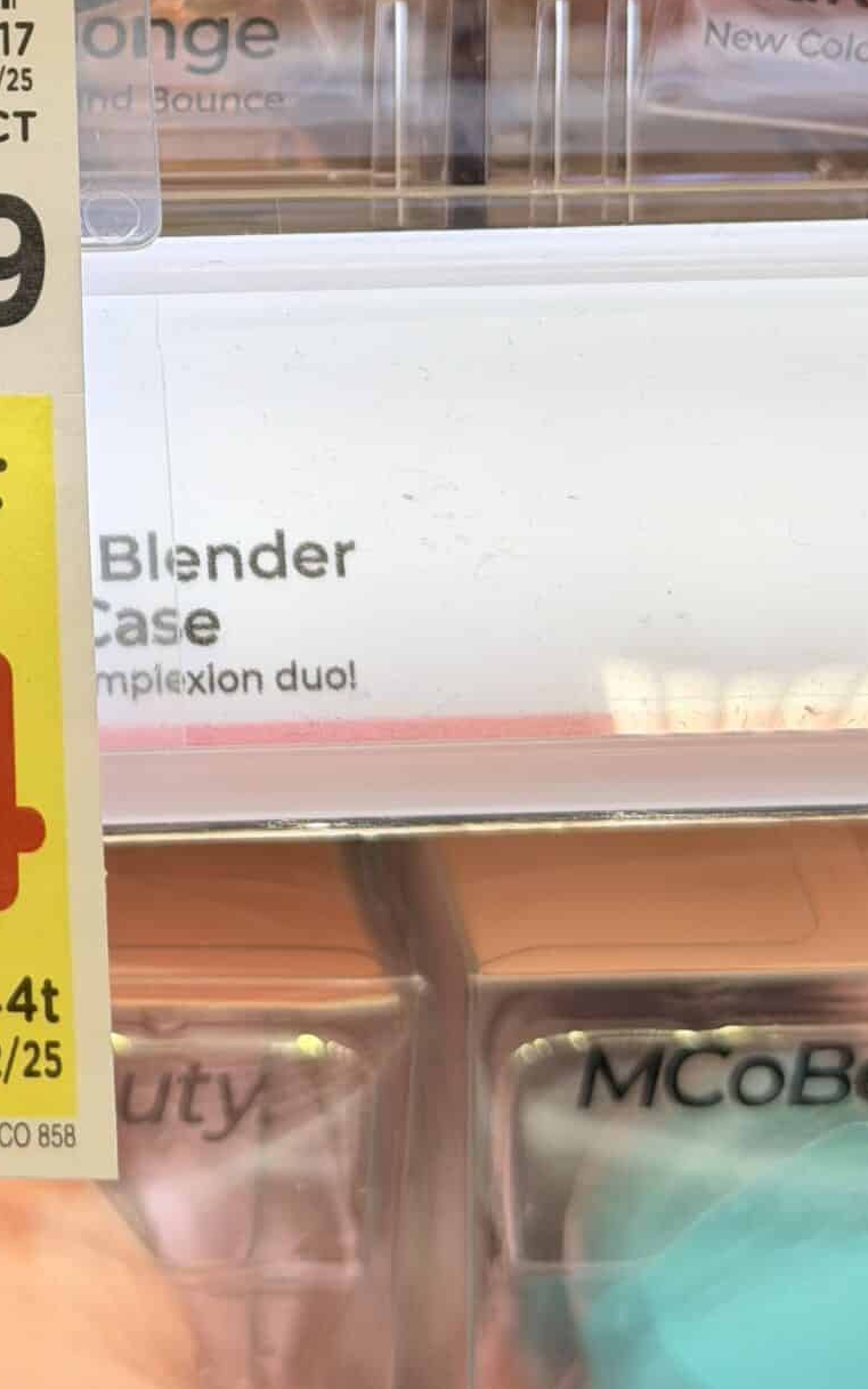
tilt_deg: -12.2
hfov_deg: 12.1
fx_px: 4048
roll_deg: +0.3
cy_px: 25
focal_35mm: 107
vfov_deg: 19.0
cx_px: -29
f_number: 1.78
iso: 50
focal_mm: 6.76
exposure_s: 1/214
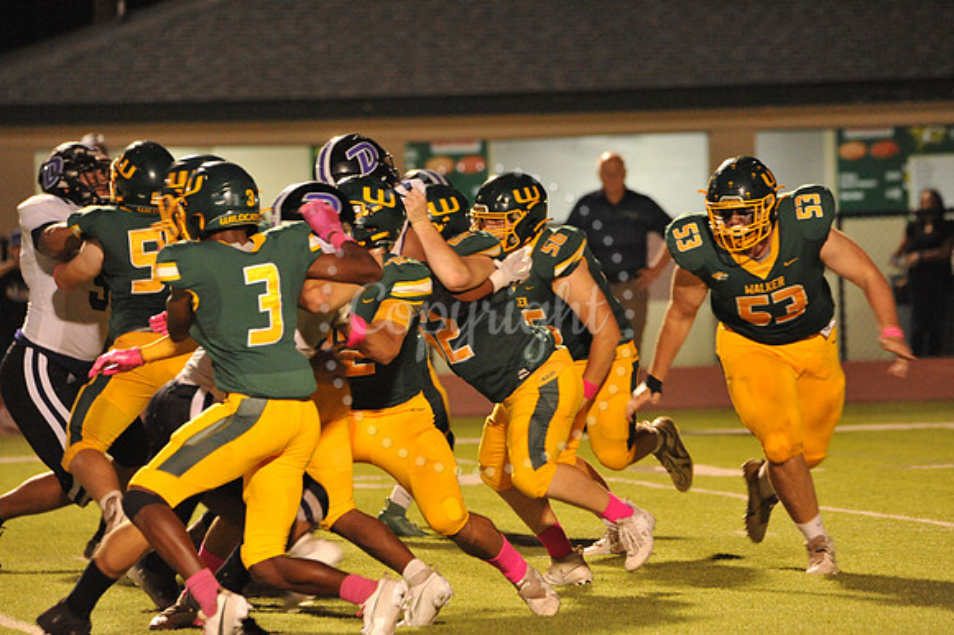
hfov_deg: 6.4
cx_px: 477
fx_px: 8475
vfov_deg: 4.3
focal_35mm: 320
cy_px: 318
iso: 6400
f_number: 6.3
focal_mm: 320
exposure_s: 1/200
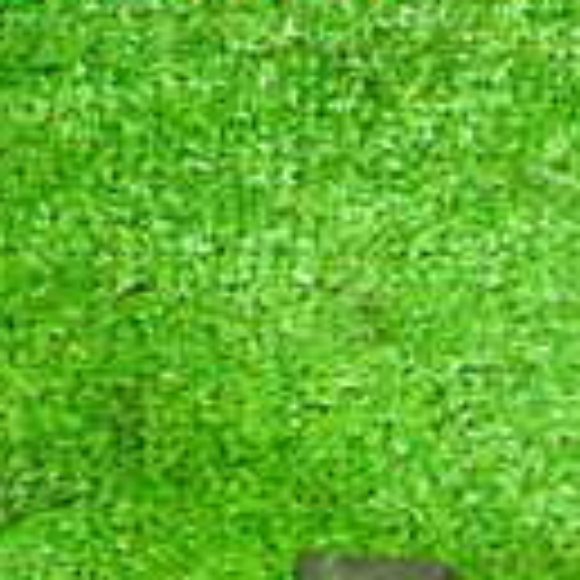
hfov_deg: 13.3
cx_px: 890
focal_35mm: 123
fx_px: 2332
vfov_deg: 13.3
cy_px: 908
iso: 800
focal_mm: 5.4
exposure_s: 1/20
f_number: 2.3
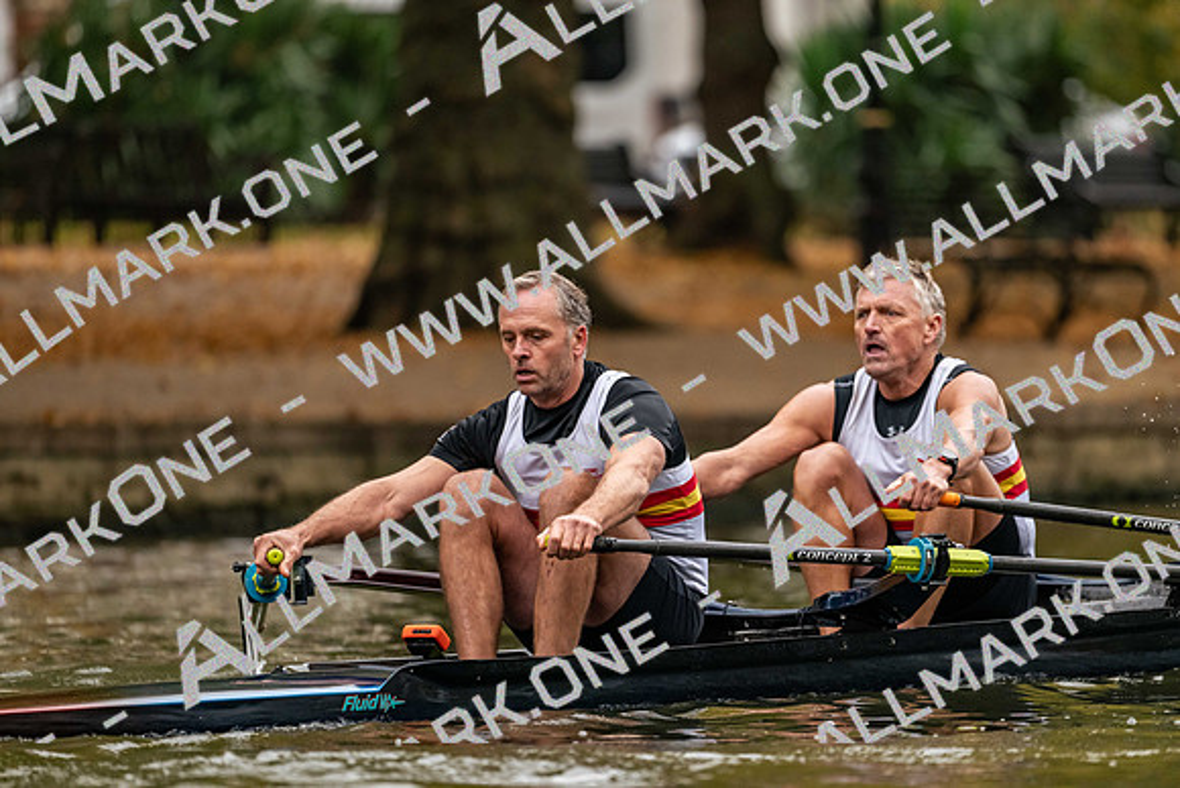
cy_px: 394
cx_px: 590
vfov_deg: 3.4
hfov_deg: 5.2
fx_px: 13114
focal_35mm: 400
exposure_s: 1/2500
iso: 2500
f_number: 4.5
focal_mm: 400
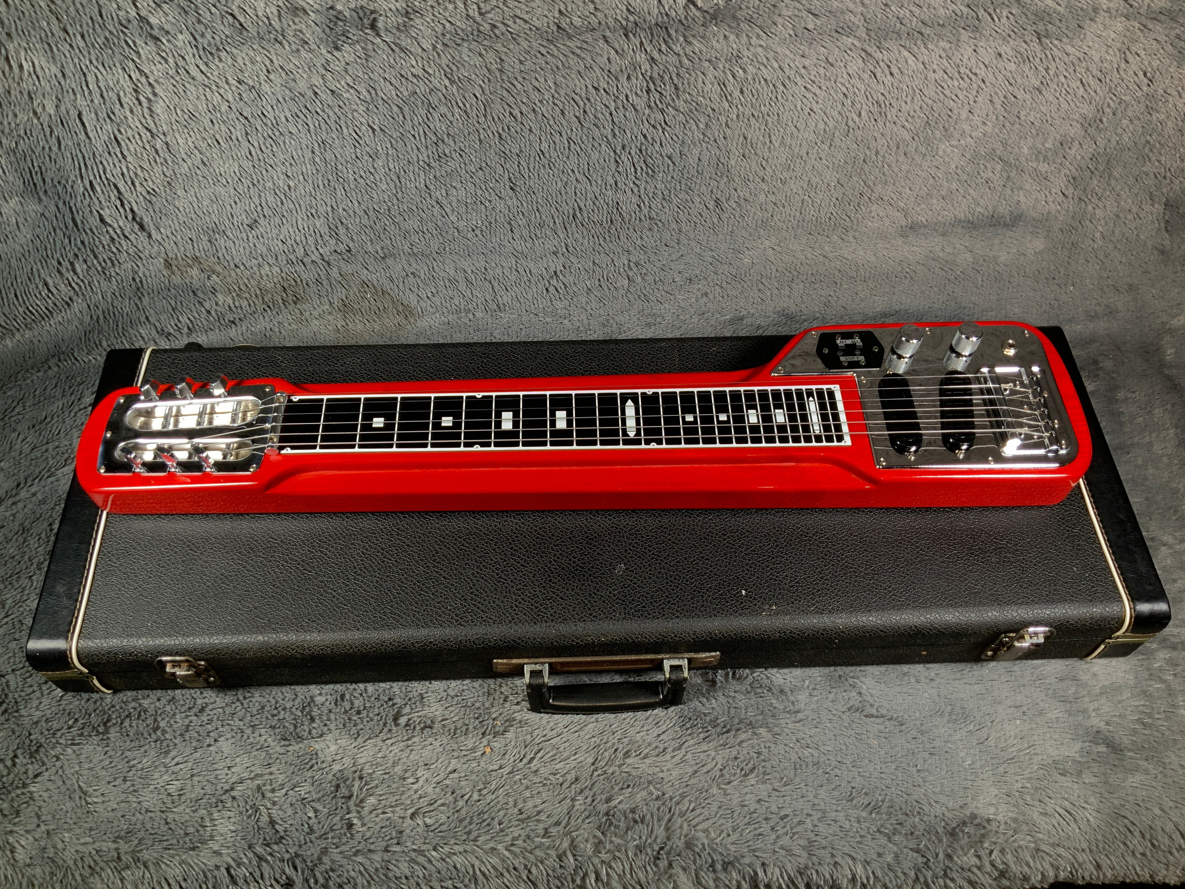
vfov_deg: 48.2
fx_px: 993
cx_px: 592
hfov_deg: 61.7
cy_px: 444
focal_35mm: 29
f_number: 1.8
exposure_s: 1/104
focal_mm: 3
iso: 50
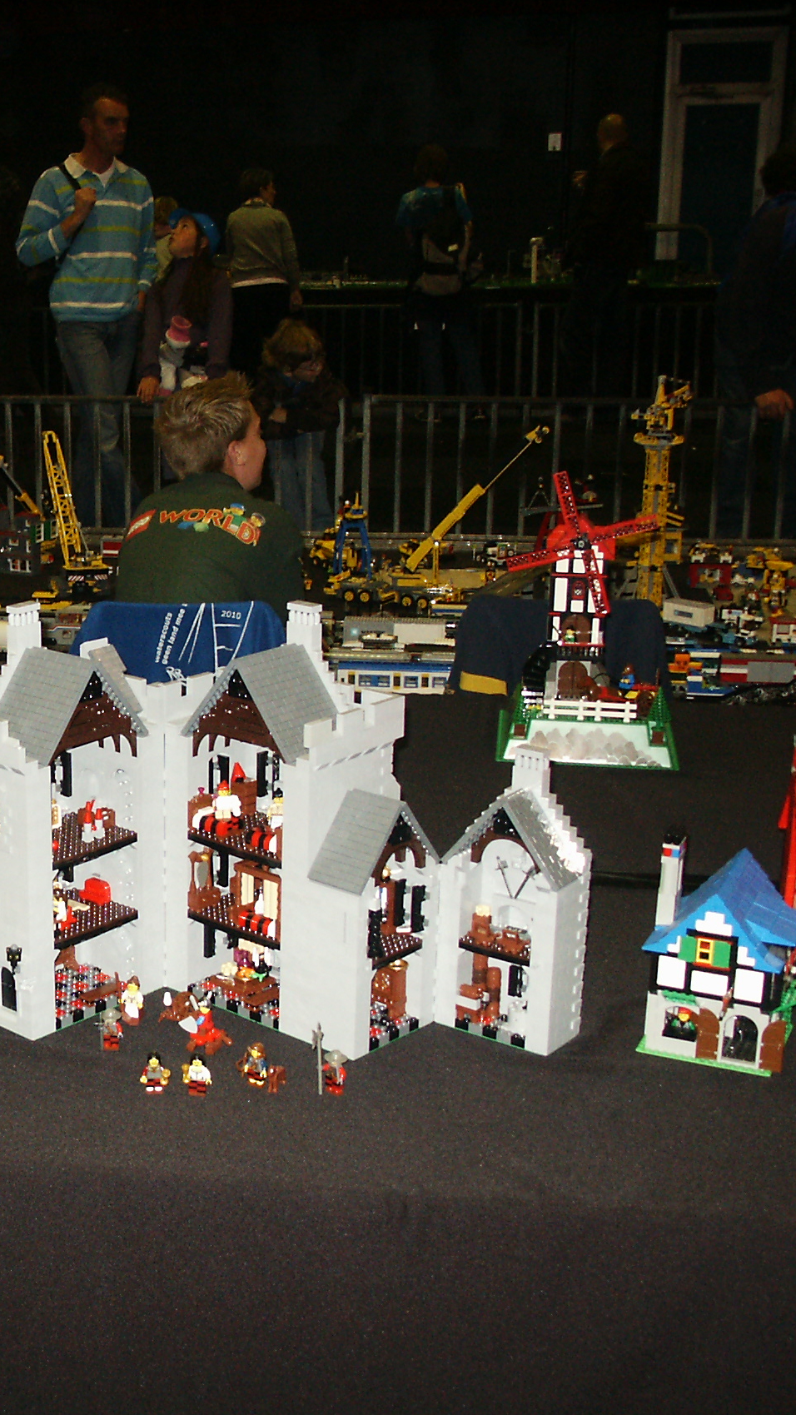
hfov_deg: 22.4
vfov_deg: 40.6
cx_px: -42
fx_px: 1913
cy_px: 708
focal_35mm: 51
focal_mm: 7.18
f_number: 3
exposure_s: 1/45
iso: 200
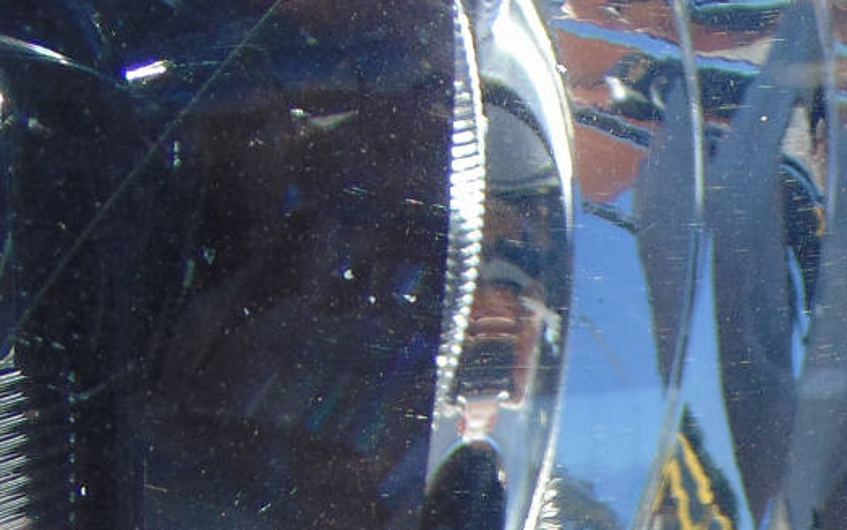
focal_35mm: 81
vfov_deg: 14.4
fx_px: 1870
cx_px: 1011
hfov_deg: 23.4
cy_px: 917
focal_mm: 4.5
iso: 80
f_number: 3
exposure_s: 1/640
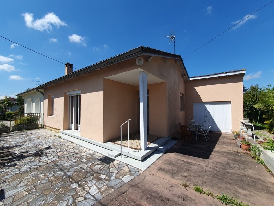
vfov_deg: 90.0
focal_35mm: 13
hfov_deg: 106.2
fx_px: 103
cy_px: 103
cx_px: 137
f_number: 2.2
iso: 50
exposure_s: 1/1164
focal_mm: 1.8
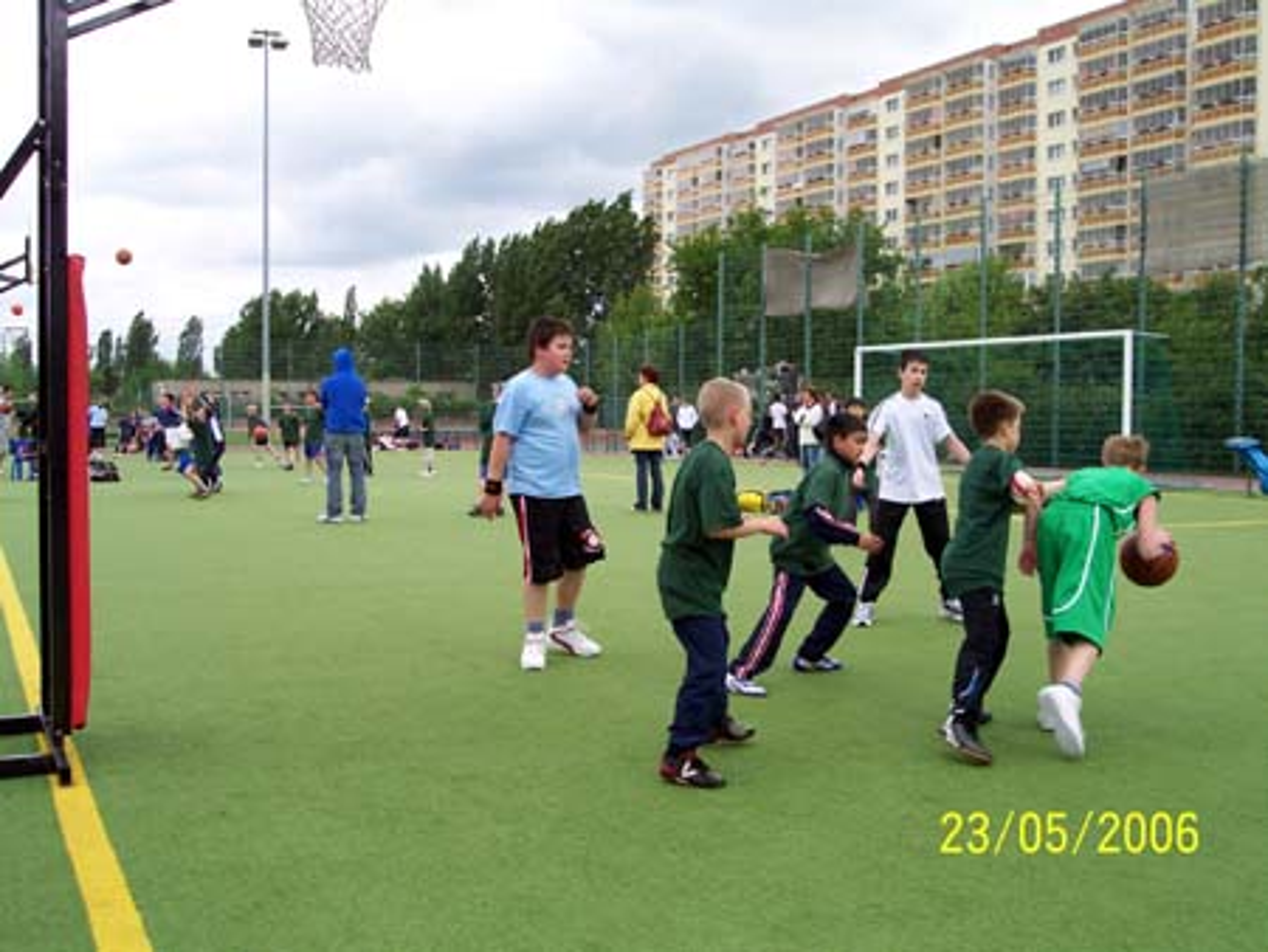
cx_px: 634
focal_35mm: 38
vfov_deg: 37.8
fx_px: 1393
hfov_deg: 49.0
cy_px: 476
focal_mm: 8
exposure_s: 1/250
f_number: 4.8
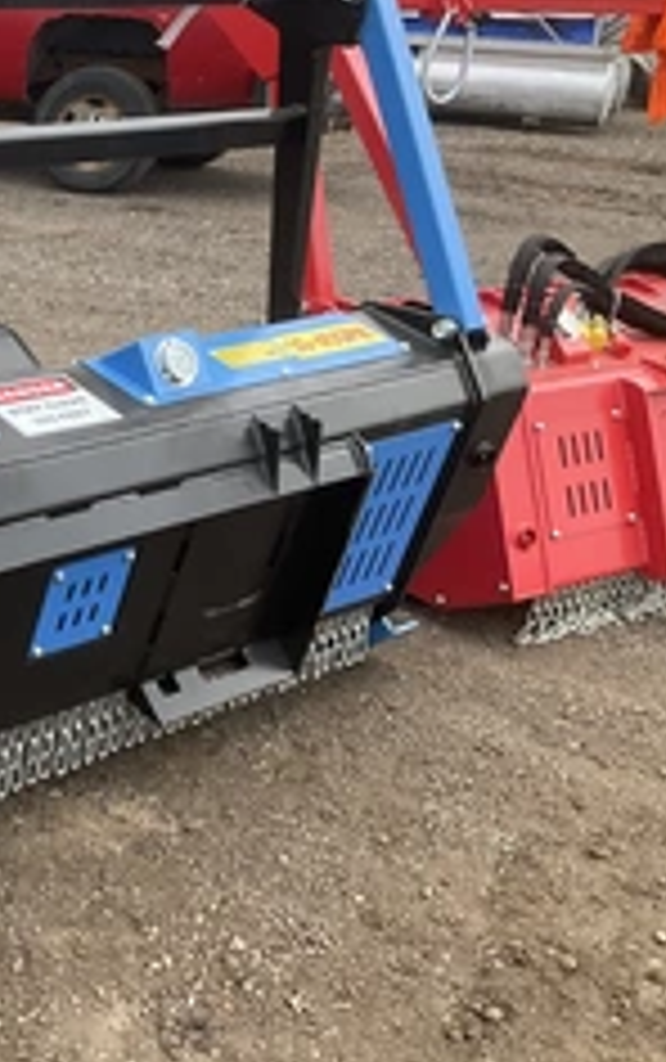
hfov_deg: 22.3
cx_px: -198
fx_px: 1506
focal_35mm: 52
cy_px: 450
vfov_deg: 38.7
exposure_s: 1/556
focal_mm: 3
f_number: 1.8
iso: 25
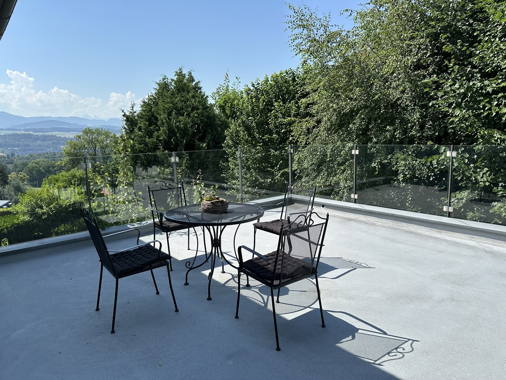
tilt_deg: -9.7
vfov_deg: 56.8
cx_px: 253
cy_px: 190
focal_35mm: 24
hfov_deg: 71.6
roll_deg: +1.3
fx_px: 351
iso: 80
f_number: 1.78
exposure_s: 1/4184
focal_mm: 6.86
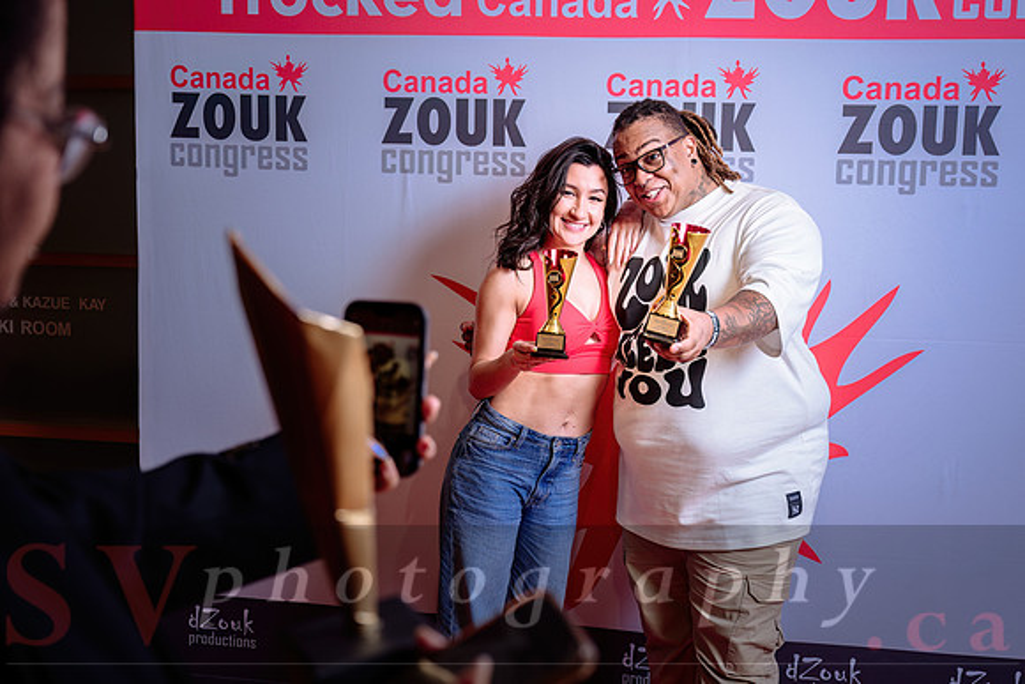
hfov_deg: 46.4
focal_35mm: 42
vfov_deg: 31.9
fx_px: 1197
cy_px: 342
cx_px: 527
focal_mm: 40
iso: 200
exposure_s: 1/125
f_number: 4
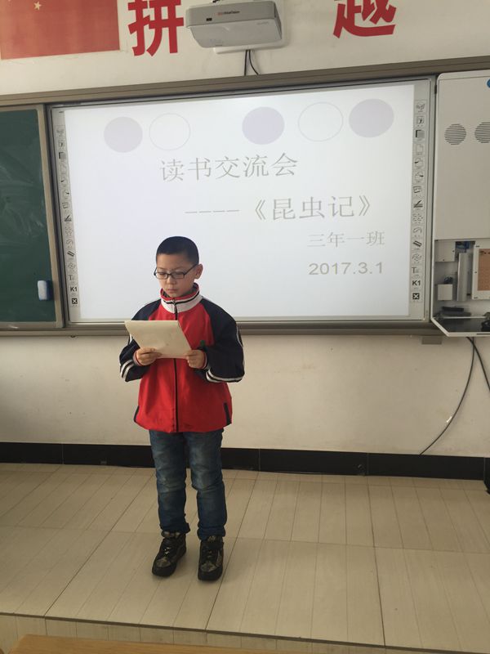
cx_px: 245
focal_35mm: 29
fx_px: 547
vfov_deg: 61.7
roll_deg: +1.7
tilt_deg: -8.8
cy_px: 327
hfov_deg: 48.2
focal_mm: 4.15
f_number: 2.2
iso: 32
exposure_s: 1/120
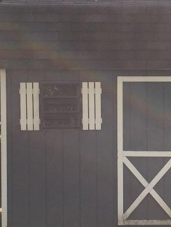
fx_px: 704
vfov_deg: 18.4
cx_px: 172
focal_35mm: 107
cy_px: 115
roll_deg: -1.4
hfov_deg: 13.6
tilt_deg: -1.7
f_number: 2.2
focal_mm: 4.15
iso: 32
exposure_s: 1/425
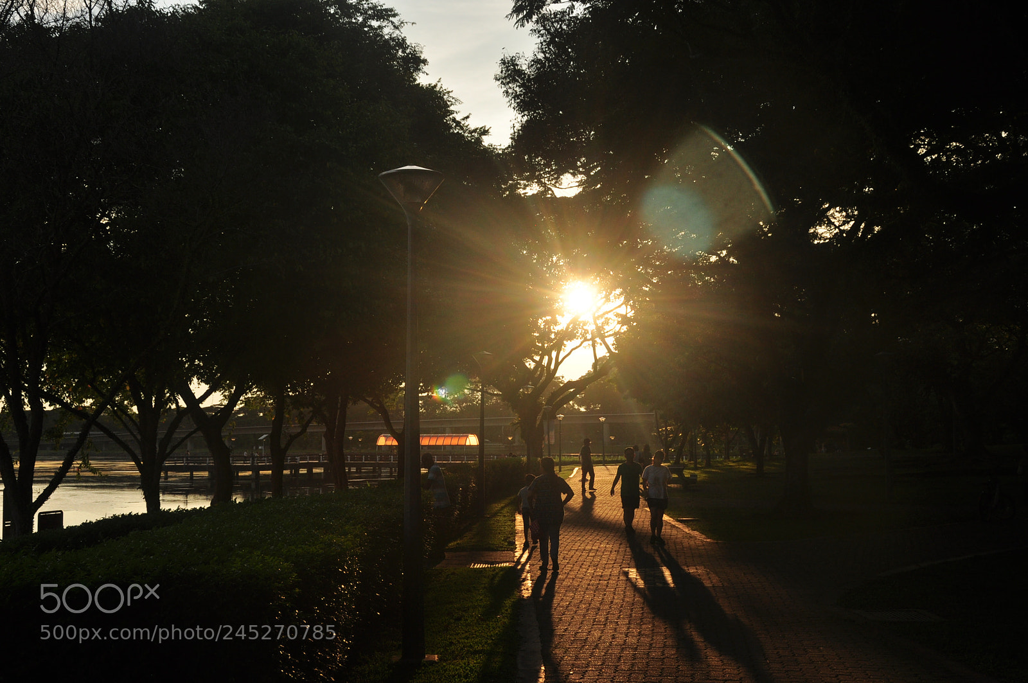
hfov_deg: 41.2
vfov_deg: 28.0
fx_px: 1369
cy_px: 342
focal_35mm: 48
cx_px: 514
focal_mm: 32
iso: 200
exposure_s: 1/500
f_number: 11
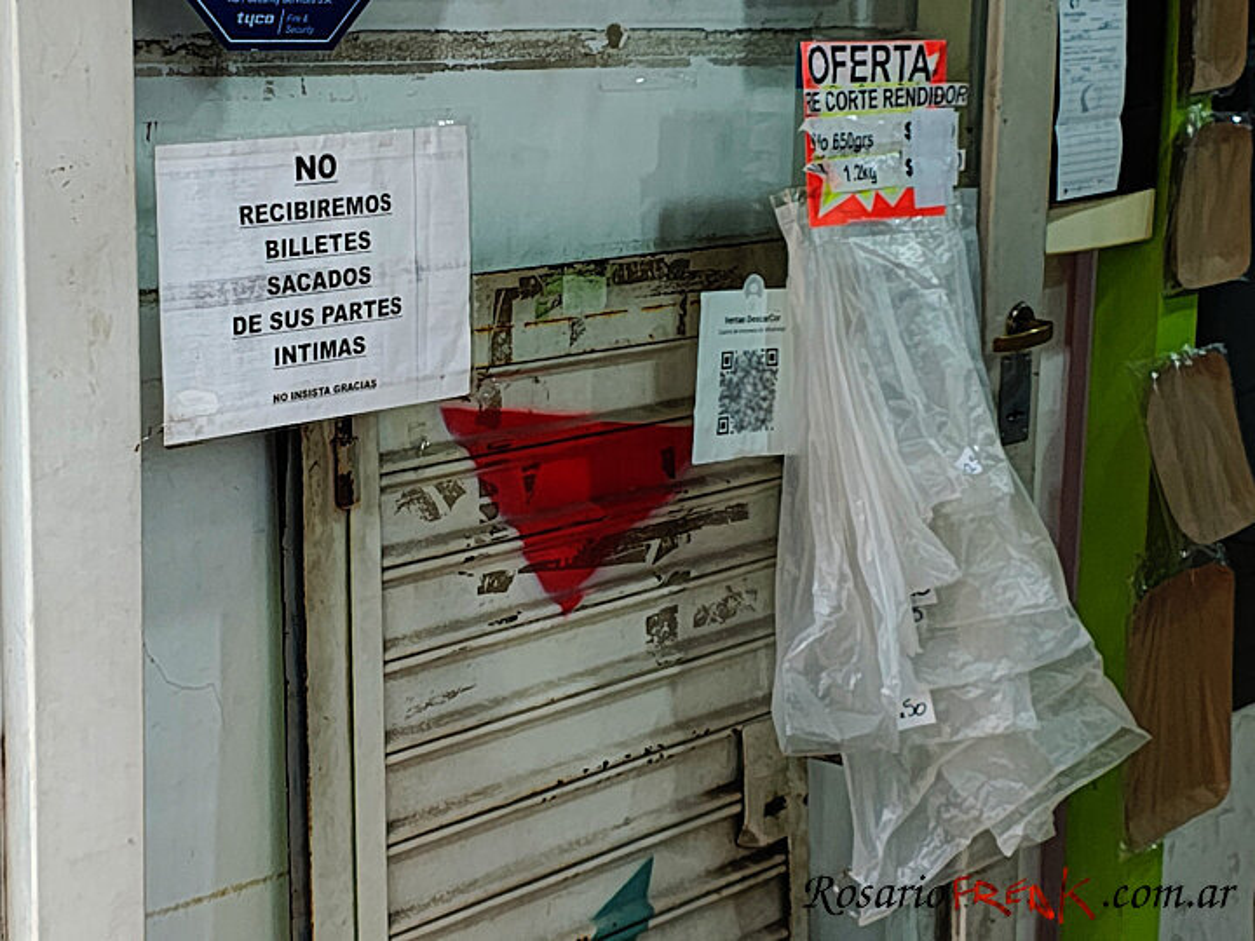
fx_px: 906
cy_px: 470
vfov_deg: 54.9
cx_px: 628
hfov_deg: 69.4
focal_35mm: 25
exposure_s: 1/120
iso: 267
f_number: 1.4
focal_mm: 5.89
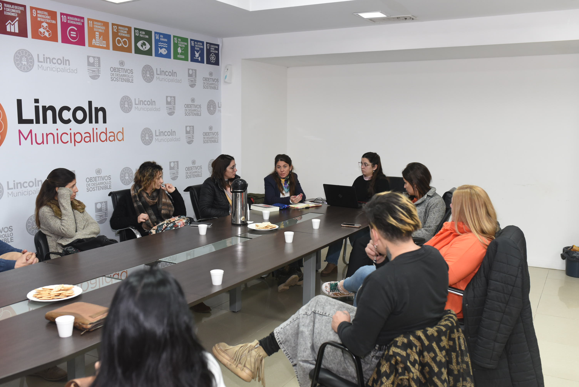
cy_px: 194
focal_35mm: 35
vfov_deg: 37.9
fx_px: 563
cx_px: 290
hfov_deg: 54.4
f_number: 4
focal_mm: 35
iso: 1600
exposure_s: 1/250
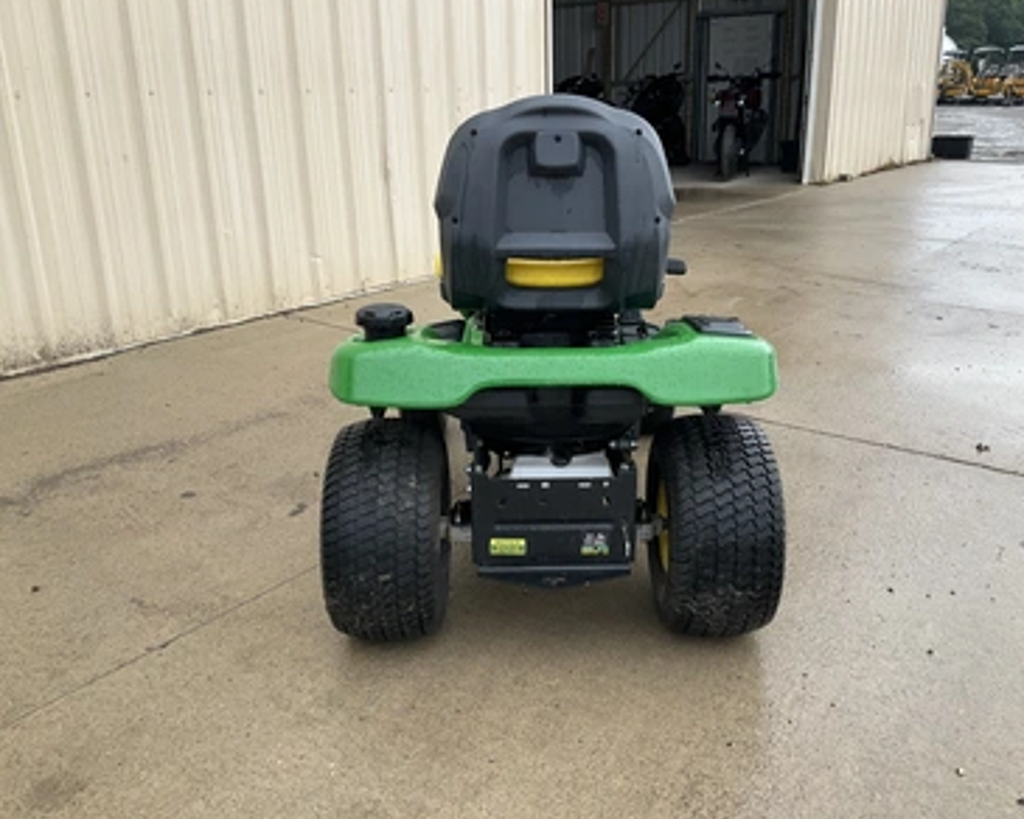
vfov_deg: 47.1
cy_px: 404
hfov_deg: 57.2
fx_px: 939
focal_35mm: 31
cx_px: 525
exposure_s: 1/228
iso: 20
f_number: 1.8
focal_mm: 3
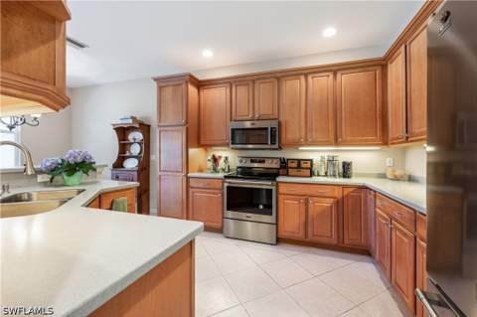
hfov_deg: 104.3
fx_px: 185
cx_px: 238
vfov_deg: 81.1
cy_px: 158
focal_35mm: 14
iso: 125
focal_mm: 14
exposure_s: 1.6
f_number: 11
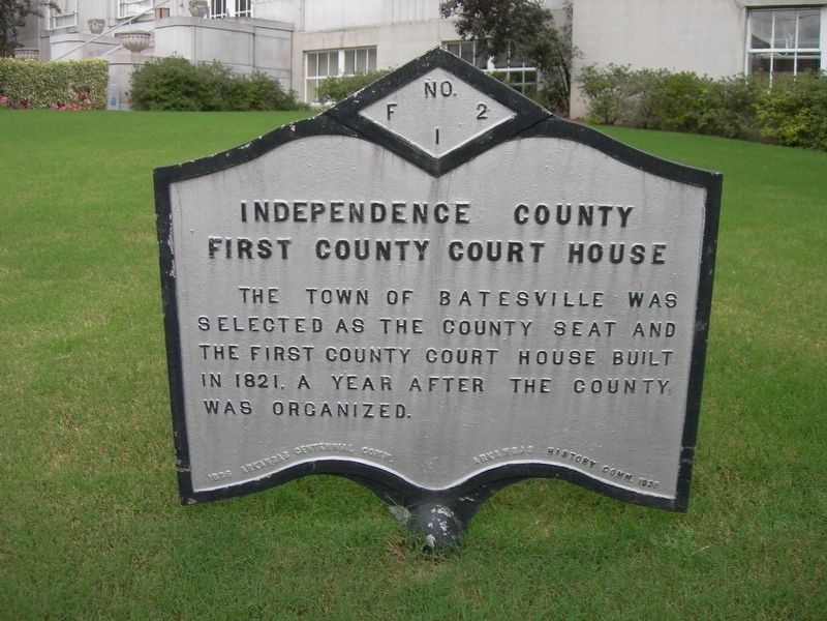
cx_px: 414
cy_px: 310
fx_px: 908
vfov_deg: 37.7
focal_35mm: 38
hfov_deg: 49.0
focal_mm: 7.8
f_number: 2.8
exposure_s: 1/51.2
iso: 50
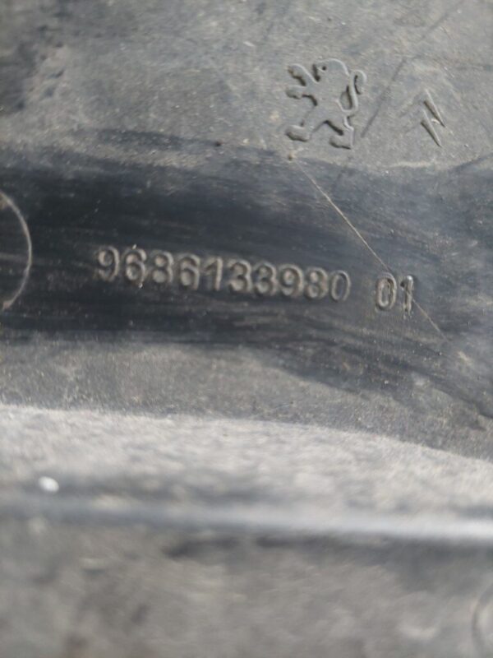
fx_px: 475
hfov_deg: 54.9
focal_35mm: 25
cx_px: 246
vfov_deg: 69.4
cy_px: 329
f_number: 1.8
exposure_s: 1/50
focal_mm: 5.23
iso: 500
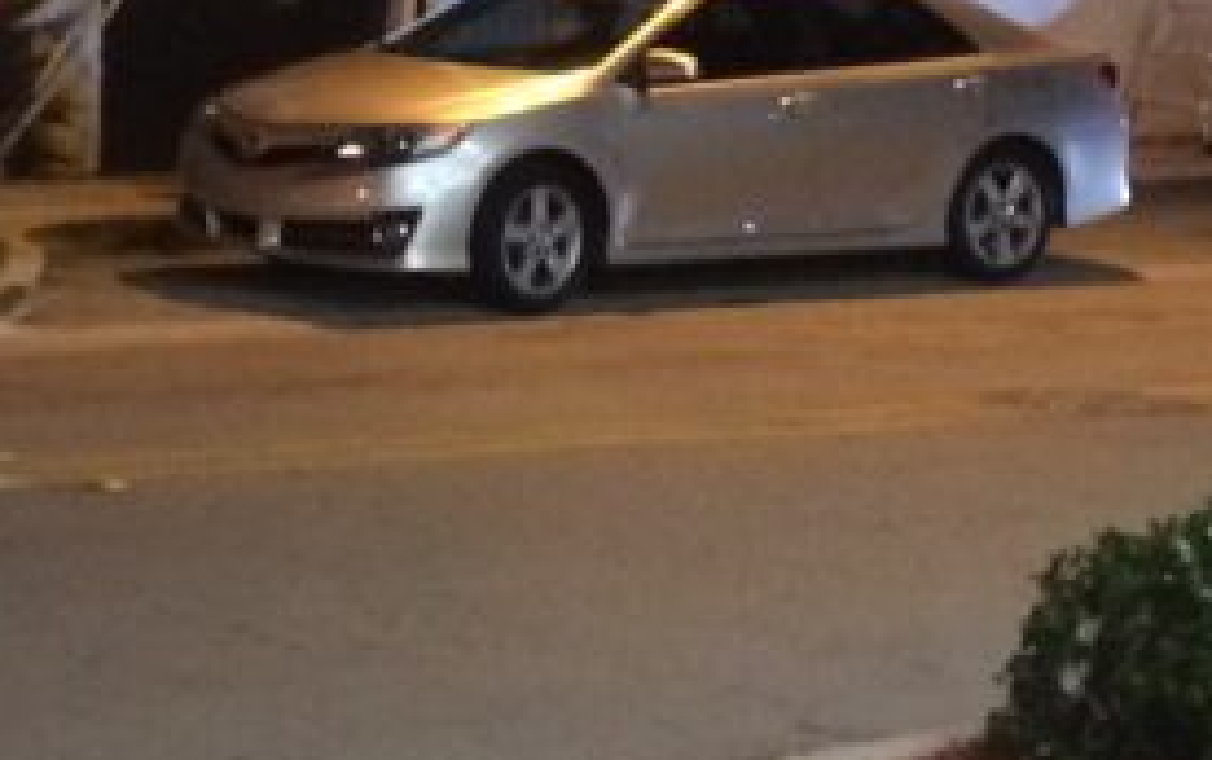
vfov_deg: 11.2
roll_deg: -1.0
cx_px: -145
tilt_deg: +1.1
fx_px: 3769
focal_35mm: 114
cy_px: -264
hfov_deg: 17.6
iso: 320
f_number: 2.2
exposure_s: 1/15
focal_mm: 4.15
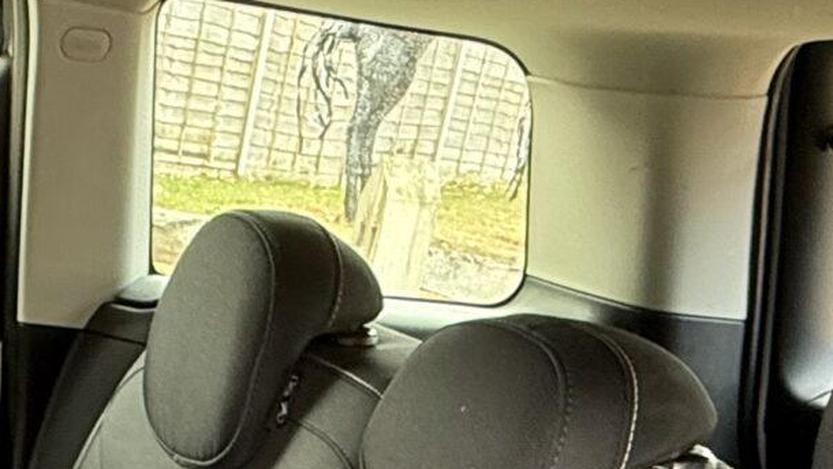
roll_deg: -6.4
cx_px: 3
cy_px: 1140
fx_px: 1413
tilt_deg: -34.1
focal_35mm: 64
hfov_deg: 30.5
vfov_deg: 13.5
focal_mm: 2.22
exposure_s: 1/64
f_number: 2.2
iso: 320
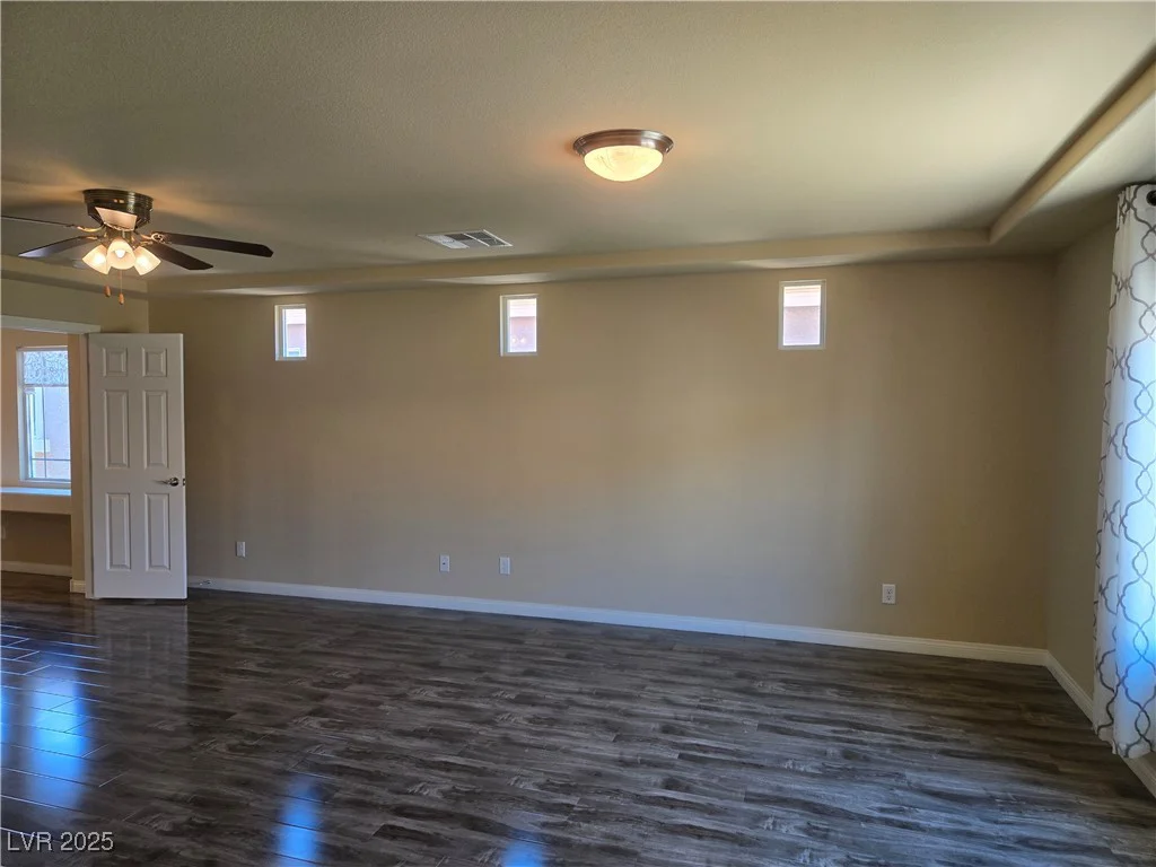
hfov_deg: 73.9
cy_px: 434
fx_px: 768
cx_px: 578
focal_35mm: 23
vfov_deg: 58.9
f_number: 1.8
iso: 100
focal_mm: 5.4
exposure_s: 1/120
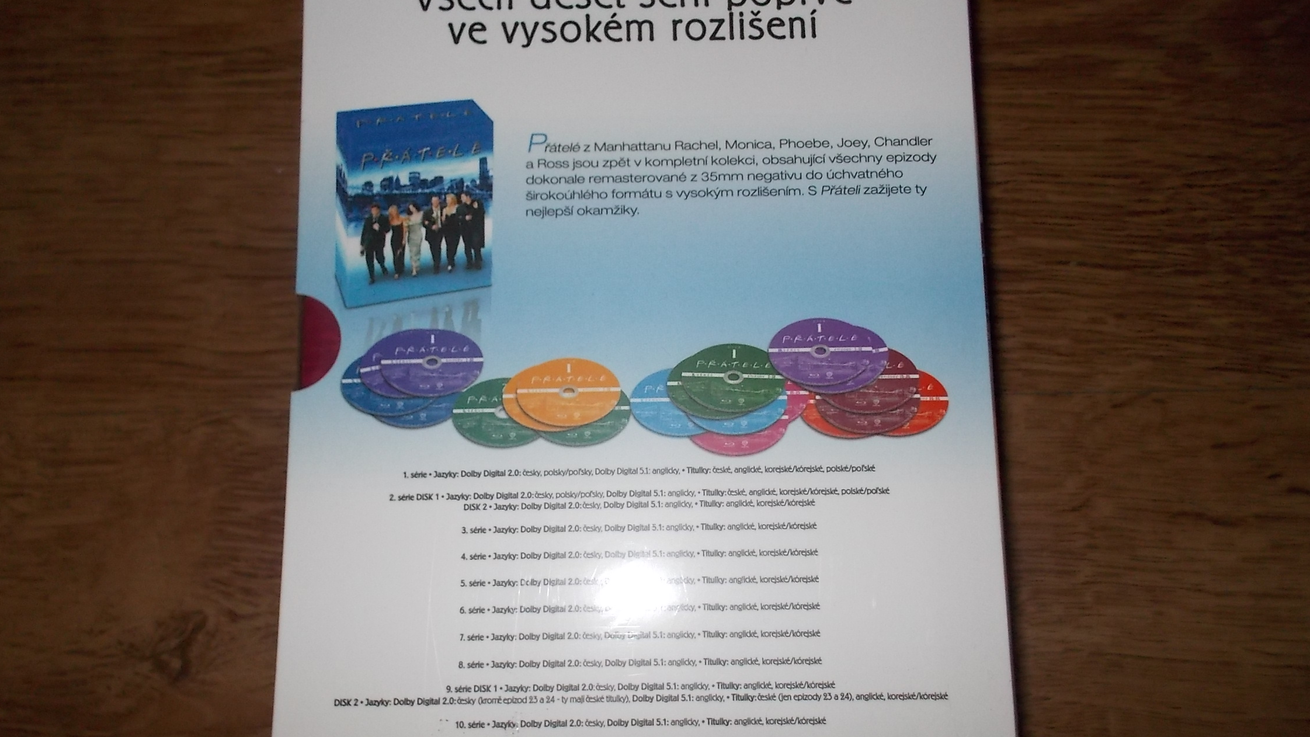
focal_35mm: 32
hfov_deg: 61.0
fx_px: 1112
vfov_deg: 36.6
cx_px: 648
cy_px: 411
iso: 200
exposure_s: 1/30
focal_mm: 4.1
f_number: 3.3
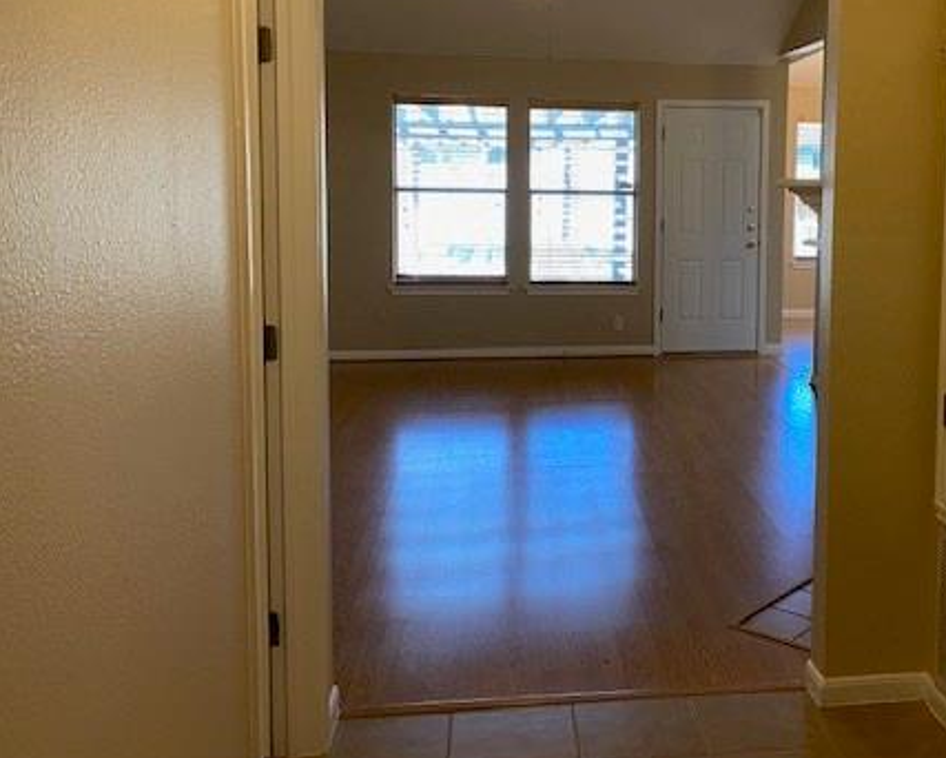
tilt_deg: -5.5
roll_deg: -0.8
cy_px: 259
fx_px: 1064
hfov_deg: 46.7
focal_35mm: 38
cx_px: 669
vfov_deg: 38.8
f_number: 1.8
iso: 160
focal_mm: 4.25
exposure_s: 1/60
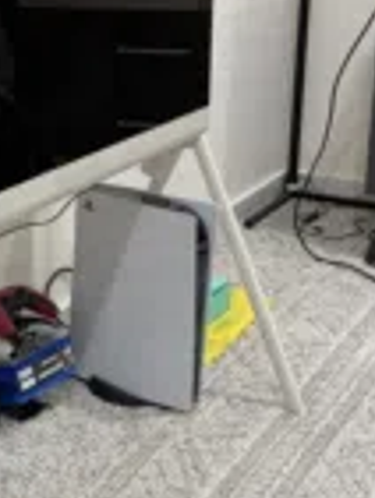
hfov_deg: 19.8
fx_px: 981
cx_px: -120
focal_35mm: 68
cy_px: 170
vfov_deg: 28.4
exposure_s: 1/50
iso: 160
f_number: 1.78
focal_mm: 6.76
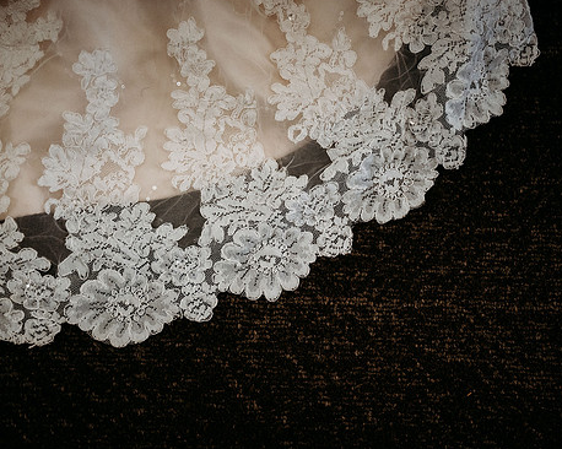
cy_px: 229
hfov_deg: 27.5
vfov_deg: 22.2
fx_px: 1147
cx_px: 307
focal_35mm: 69
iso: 800
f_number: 2.8
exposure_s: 1/200
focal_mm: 58
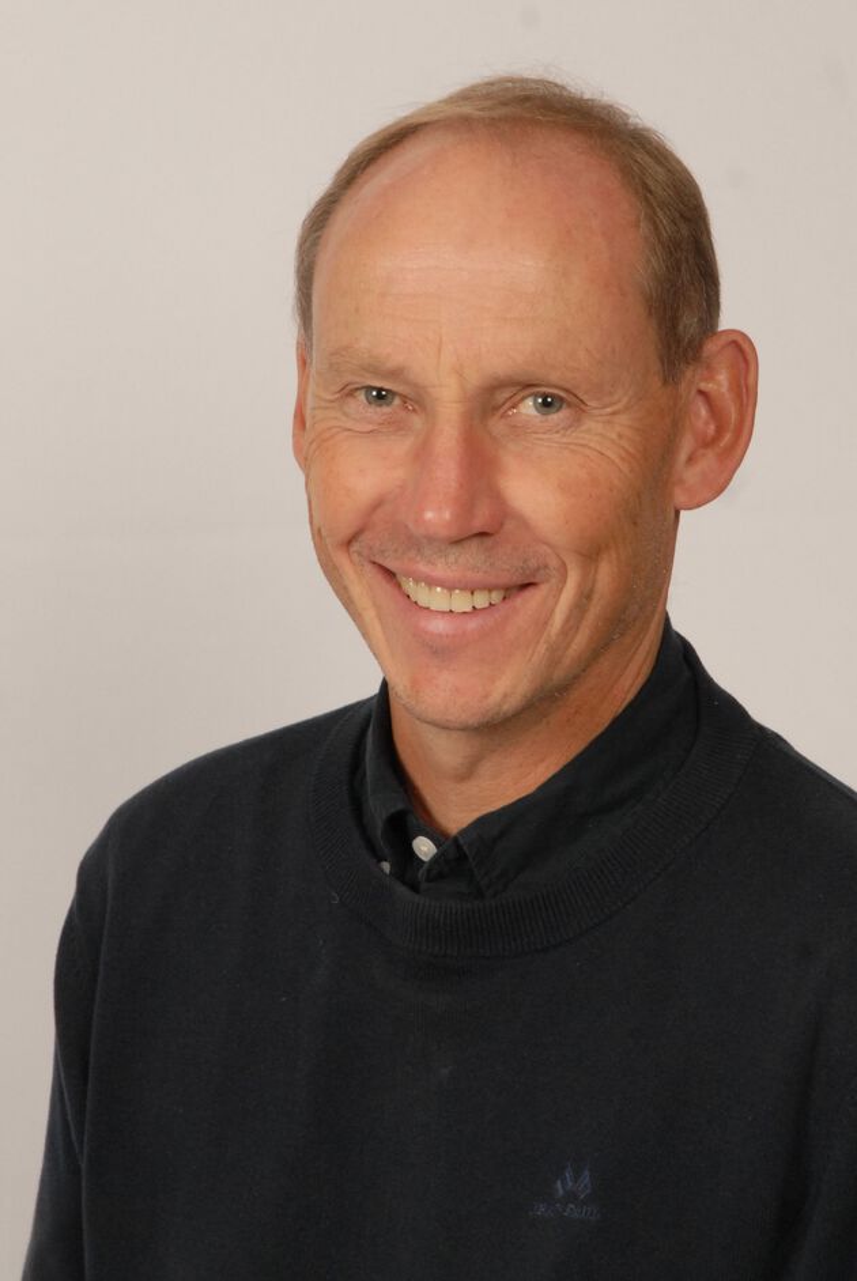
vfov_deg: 19.4
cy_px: 640
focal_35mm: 105
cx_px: 428
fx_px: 3741
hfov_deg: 13.1
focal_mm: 70
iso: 500
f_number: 10
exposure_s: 1/100
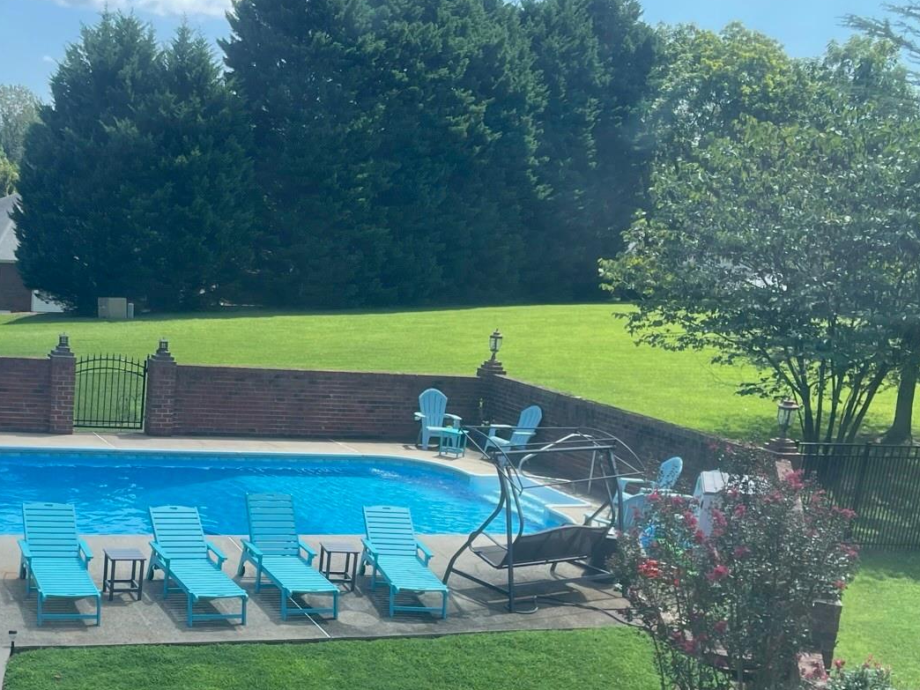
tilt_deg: -14.0
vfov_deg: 28.0
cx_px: 220
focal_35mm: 51
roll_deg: -4.9
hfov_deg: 36.5
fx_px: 1355
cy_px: 551
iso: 32
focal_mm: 4.2
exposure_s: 1/812
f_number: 1.6
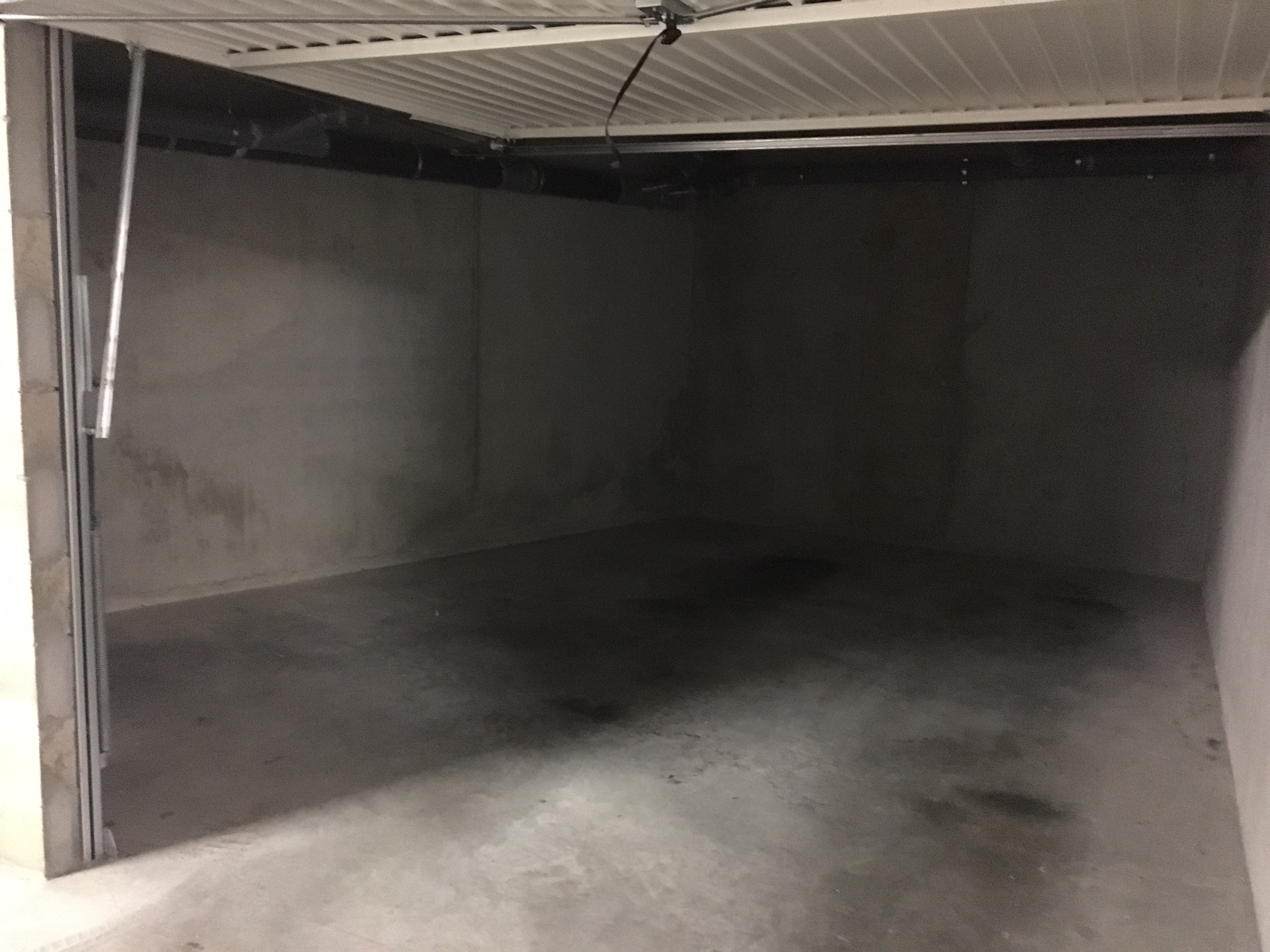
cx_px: 635
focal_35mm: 29
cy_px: 476
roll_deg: -2.9
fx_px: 1064
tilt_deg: -9.0
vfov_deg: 48.2
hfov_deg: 61.7
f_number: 2.2
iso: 1250
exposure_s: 1/17
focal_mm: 4.15
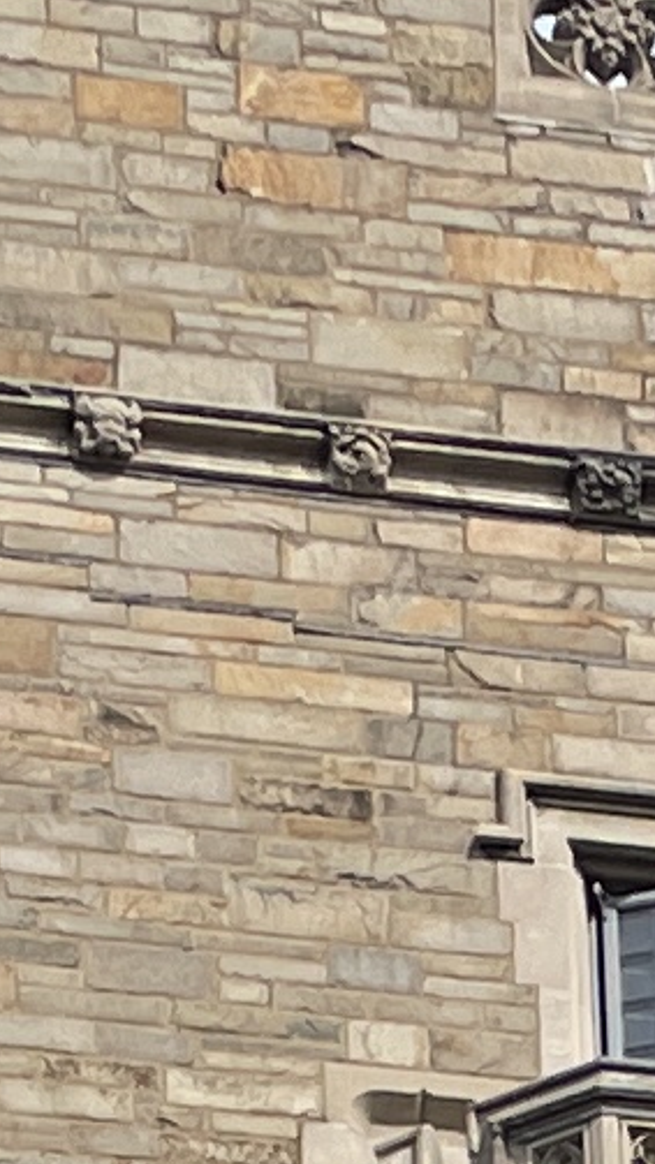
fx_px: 7008
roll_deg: +3.0
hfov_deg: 5.3
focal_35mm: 227
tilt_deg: +20.7
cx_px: 926
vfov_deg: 8.8
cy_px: 2585
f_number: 1.6
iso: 32
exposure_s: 1/3300
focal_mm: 4.2
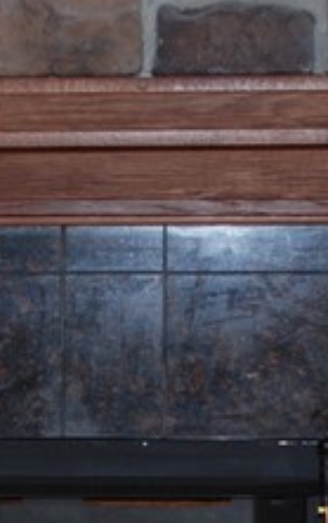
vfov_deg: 11.6
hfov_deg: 7.3
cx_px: -37
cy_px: 474
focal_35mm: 179
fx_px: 2557
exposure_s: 1/60
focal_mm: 24
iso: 200
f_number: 4
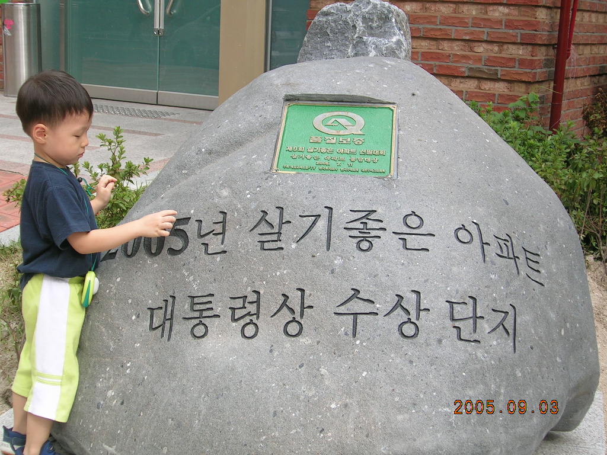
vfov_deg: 25.7
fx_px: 1000
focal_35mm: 57
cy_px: 228
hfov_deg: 33.8
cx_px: 304
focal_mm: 8.6
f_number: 3.4
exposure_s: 1/179
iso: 50
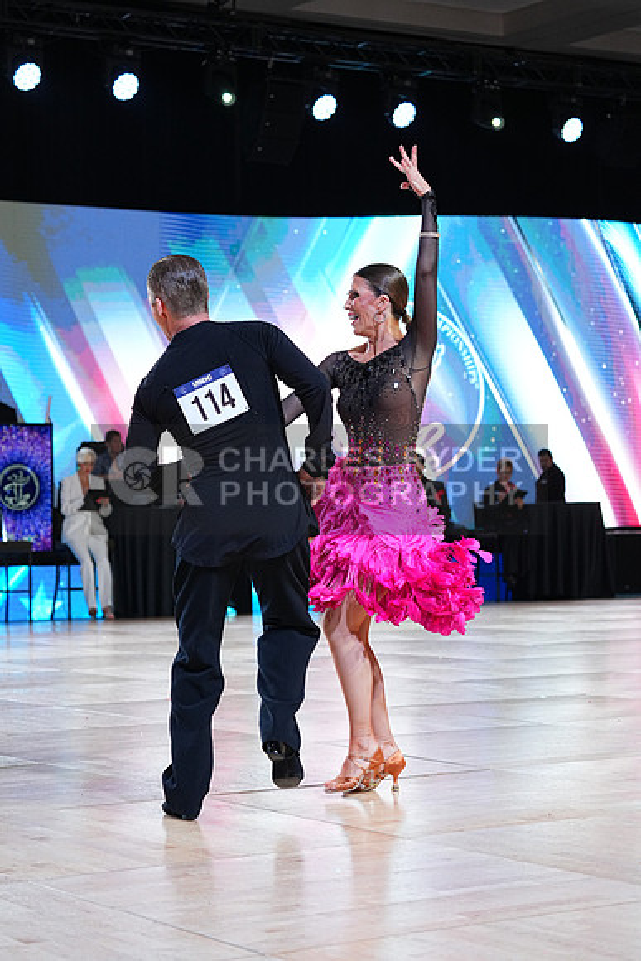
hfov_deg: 17.3
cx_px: 320
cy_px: 480
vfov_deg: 25.7
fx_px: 2109
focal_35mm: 79
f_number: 4
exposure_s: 1/500
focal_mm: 79
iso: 1600
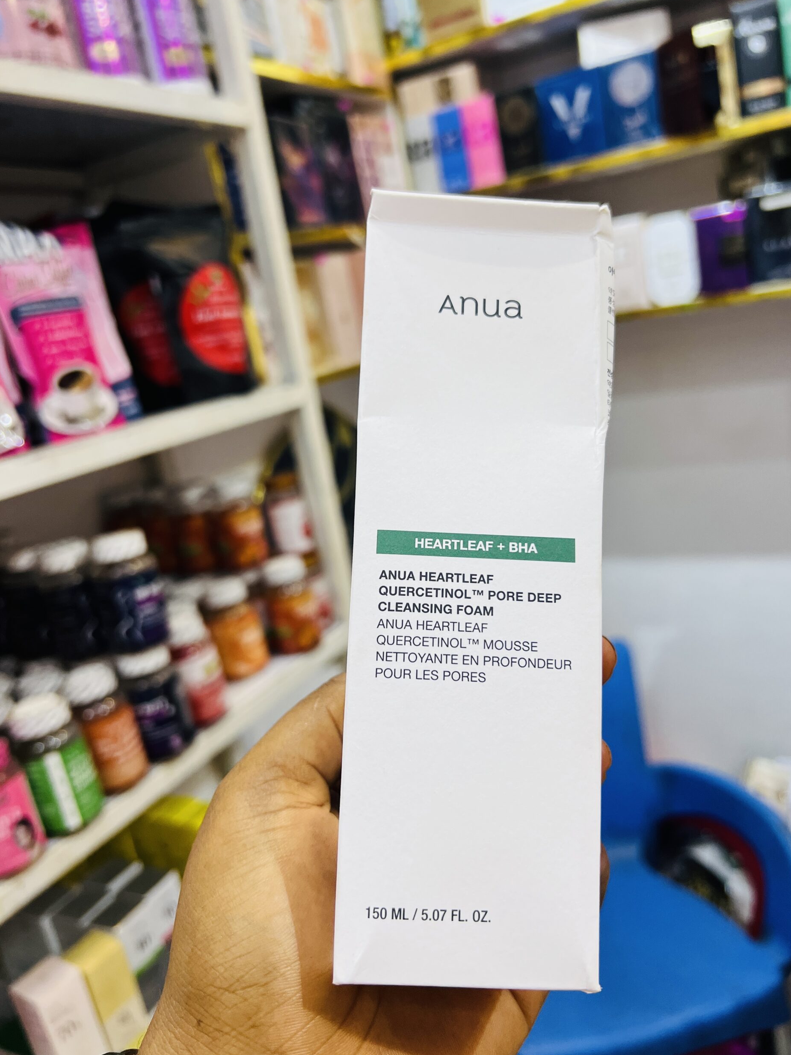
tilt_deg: -12.8
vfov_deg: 65.3
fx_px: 823
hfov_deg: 51.4
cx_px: 403
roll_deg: +10.0
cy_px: 522
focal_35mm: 27
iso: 100
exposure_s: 1/100
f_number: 1.5
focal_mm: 5.7
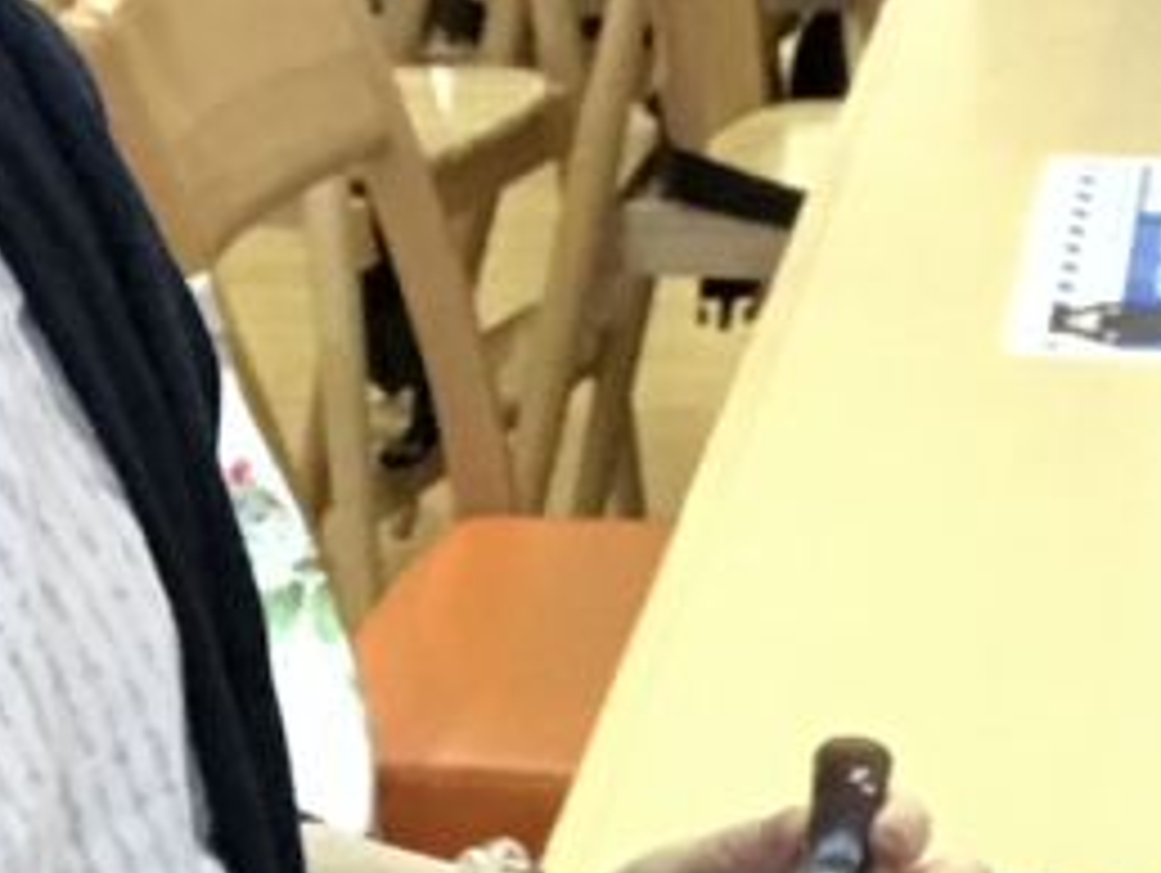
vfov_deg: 11.7
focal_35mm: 127
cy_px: 286
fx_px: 4263
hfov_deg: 15.2
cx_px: -32
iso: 200
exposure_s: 1/30
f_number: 2.2
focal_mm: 2.87
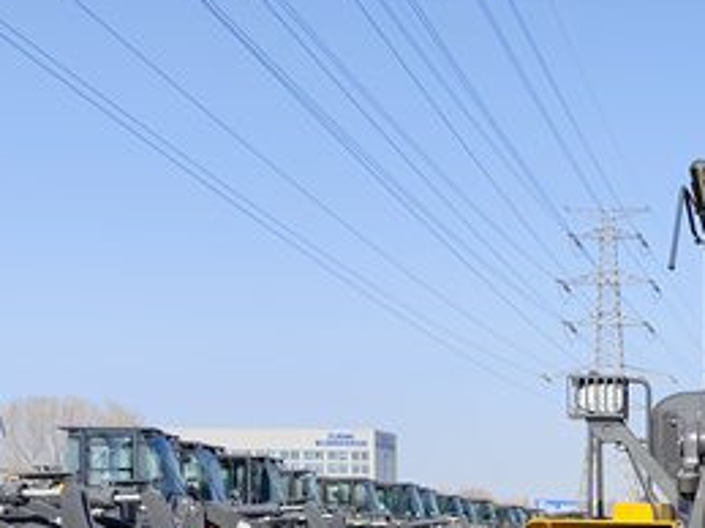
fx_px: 1445
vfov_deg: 19.4
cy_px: 645
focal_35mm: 71
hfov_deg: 24.8
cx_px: 841
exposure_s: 1/835
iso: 50
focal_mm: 6.14
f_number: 1.65
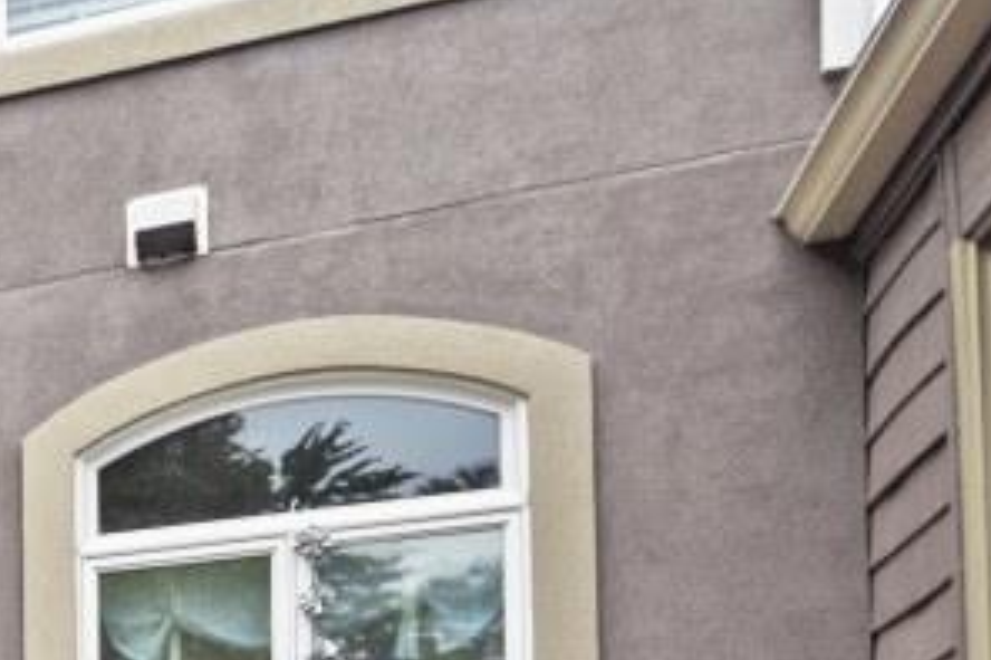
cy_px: 998
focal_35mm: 71
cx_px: -944
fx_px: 1953
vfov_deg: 17.2
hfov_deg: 18.9
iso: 140
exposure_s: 1/250
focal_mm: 14
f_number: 5.6
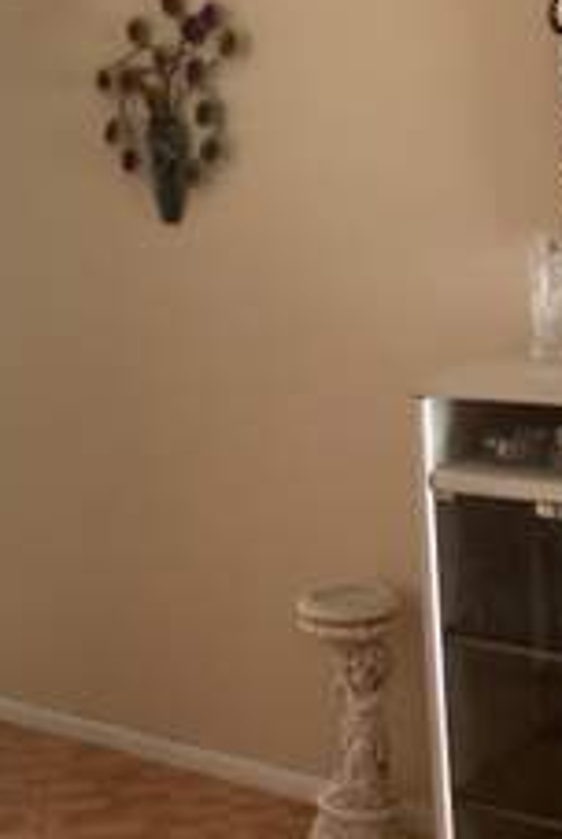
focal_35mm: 68
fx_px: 1587
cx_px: 318
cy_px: 290
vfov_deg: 29.4
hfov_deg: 20.1
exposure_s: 1/40
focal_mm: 3.3
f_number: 2.4
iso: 320
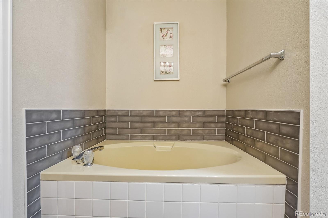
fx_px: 150
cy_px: 109
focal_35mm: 16
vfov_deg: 72.0
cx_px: 164
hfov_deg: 95.0
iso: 500
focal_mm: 11
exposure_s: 1/10
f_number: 8
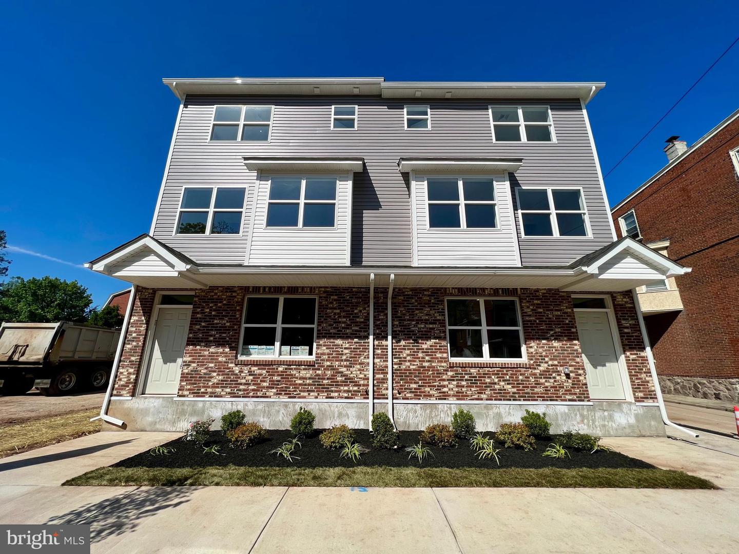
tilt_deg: +17.3
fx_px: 278
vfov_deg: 89.9
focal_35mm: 13
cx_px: 370
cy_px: 277
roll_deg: +0.1
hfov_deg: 106.2
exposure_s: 1/3215
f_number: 1.8
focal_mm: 1.57
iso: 40
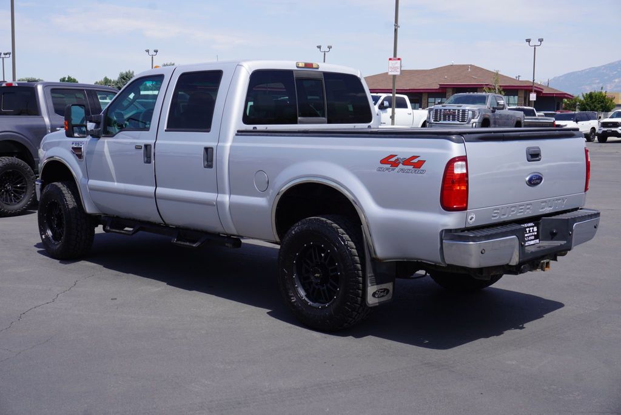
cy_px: 208
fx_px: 751
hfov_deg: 44.9
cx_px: 310
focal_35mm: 44
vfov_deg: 30.9
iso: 100
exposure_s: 1/160
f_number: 11
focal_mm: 29
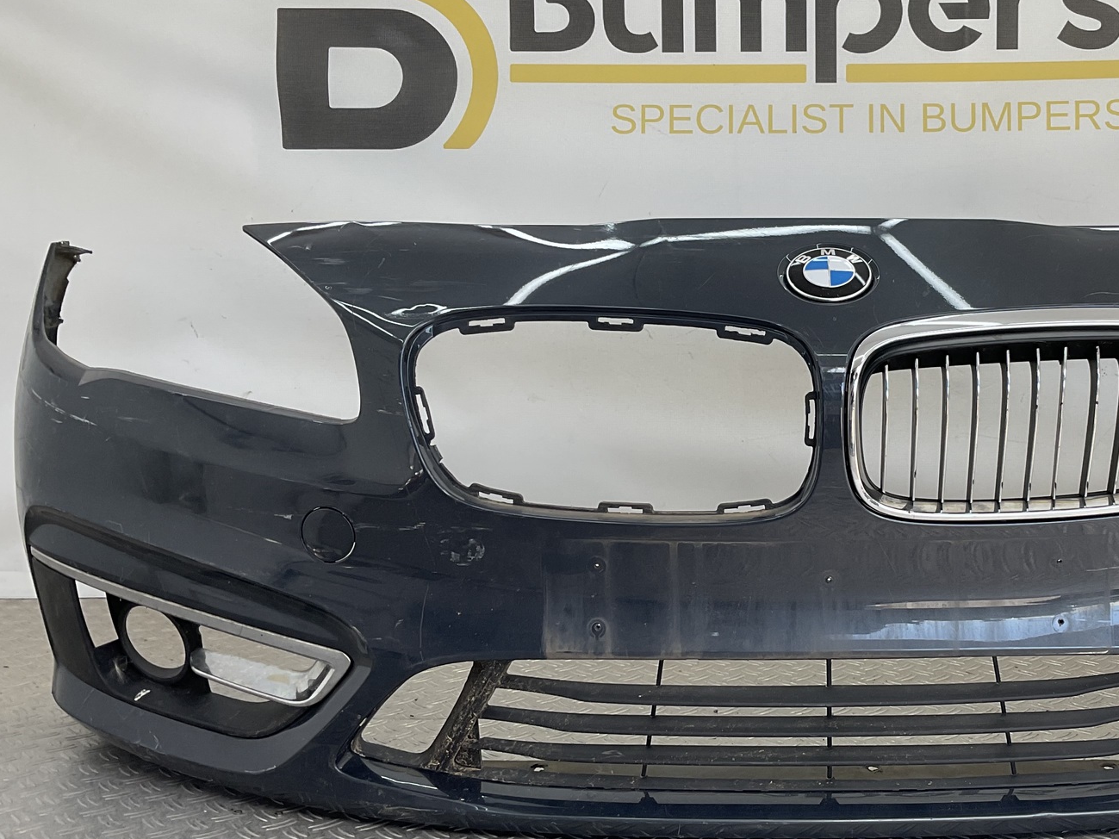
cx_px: 811
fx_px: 1455
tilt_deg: -6.5
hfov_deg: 41.1
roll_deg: -0.2
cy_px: 400
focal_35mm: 45
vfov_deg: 32.2
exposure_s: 1/177
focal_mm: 3
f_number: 1.8
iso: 16
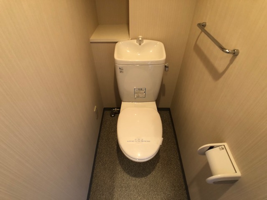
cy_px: 100
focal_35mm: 28
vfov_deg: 49.7
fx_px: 216
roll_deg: +0.0
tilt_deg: -44.9
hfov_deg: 63.4
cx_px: 134
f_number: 1.8
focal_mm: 3.99
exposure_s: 1/17
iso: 64
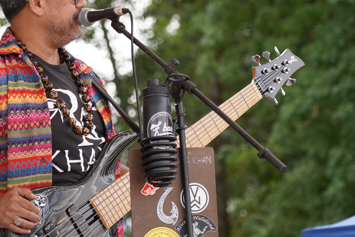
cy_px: 46
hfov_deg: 10.1
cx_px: 118
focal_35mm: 204
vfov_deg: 6.7
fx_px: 2012
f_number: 4
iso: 100
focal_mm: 105
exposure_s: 1/160
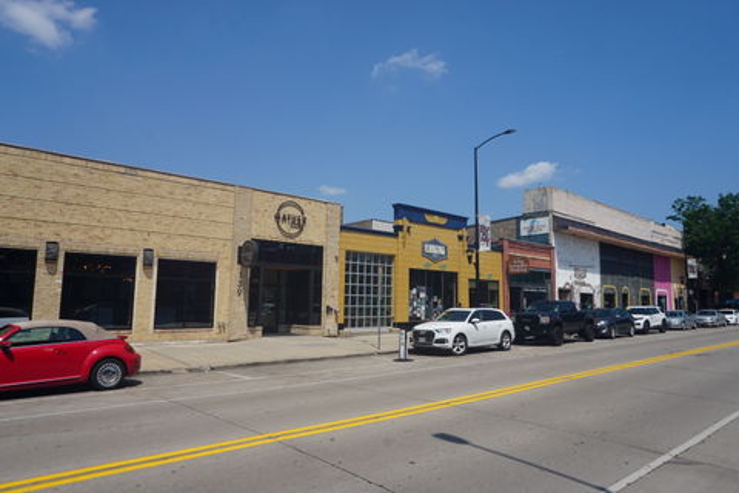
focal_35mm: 24
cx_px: 370
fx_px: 493
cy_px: 246
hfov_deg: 73.7
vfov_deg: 53.1
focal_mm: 16
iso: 100
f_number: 11
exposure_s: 1/250
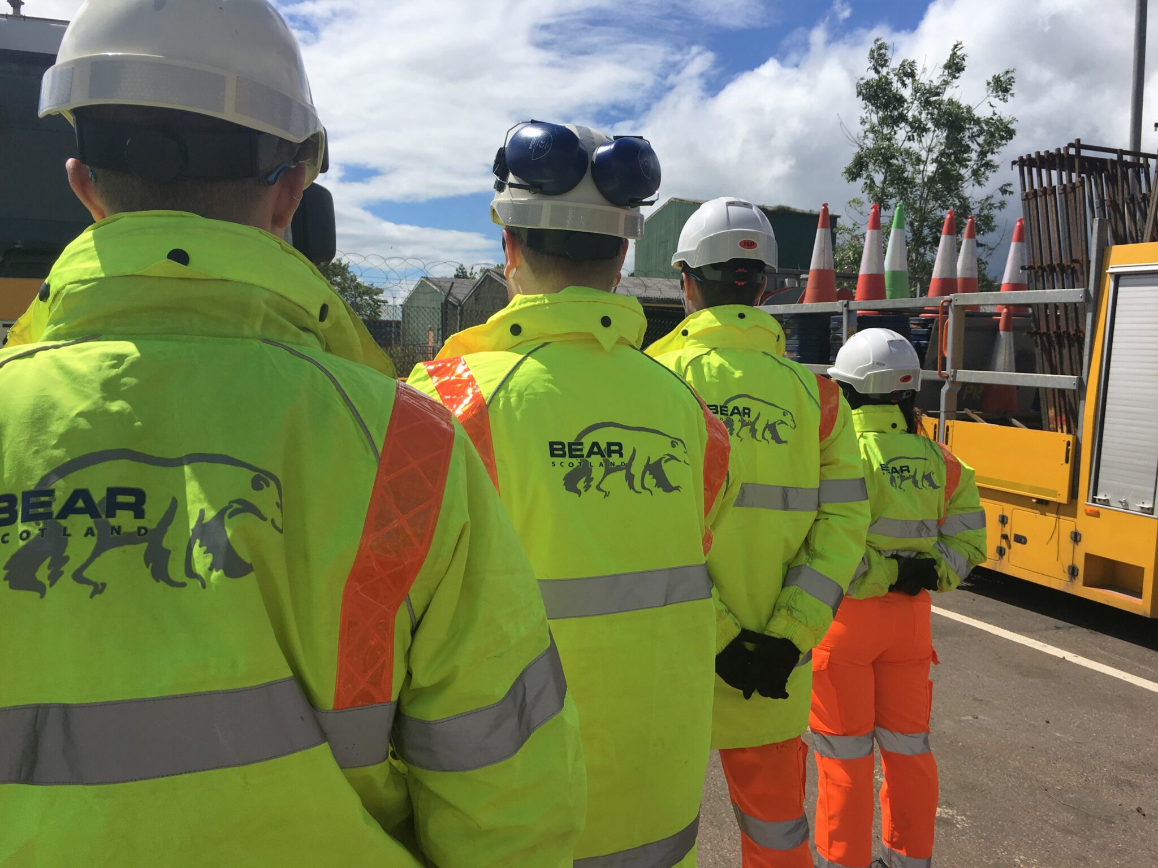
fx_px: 970
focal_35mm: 29
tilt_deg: -4.3
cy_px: 434
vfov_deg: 48.2
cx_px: 579
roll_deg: -0.1
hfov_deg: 61.7
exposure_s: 1/2849
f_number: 2.2
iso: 25
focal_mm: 4.15
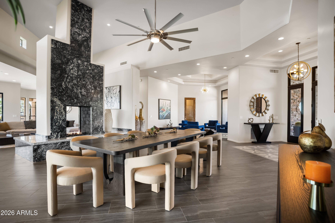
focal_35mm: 16
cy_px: 112
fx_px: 154
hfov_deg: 95.0
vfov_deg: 72.1
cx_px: 168
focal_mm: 11
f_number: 1.8
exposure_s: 1/50
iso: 250
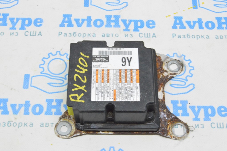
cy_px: 76
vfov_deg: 23.7
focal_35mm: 57
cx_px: 114
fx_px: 359
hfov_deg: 35.1
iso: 6400
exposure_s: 1/20
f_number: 20
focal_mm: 38
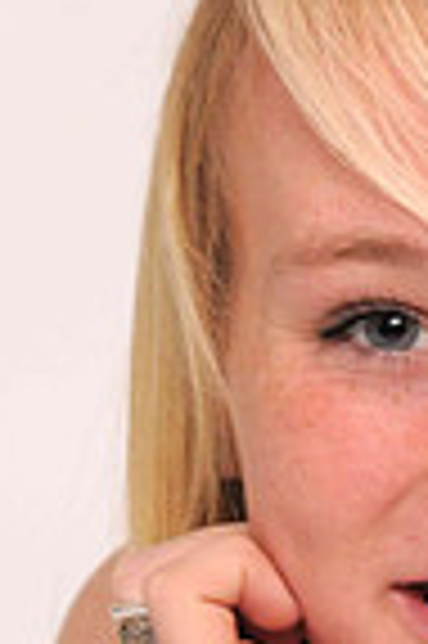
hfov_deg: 2.2
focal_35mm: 637
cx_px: 516
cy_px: 540
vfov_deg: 3.2
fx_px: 11379
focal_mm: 135
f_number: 10
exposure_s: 1/60
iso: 200
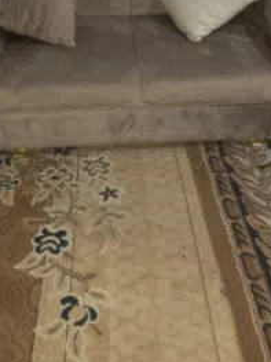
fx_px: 397
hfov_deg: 37.7
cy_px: 114
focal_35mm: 38
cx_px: 129
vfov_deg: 48.0
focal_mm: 4.6
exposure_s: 1/14.3
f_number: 2
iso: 500
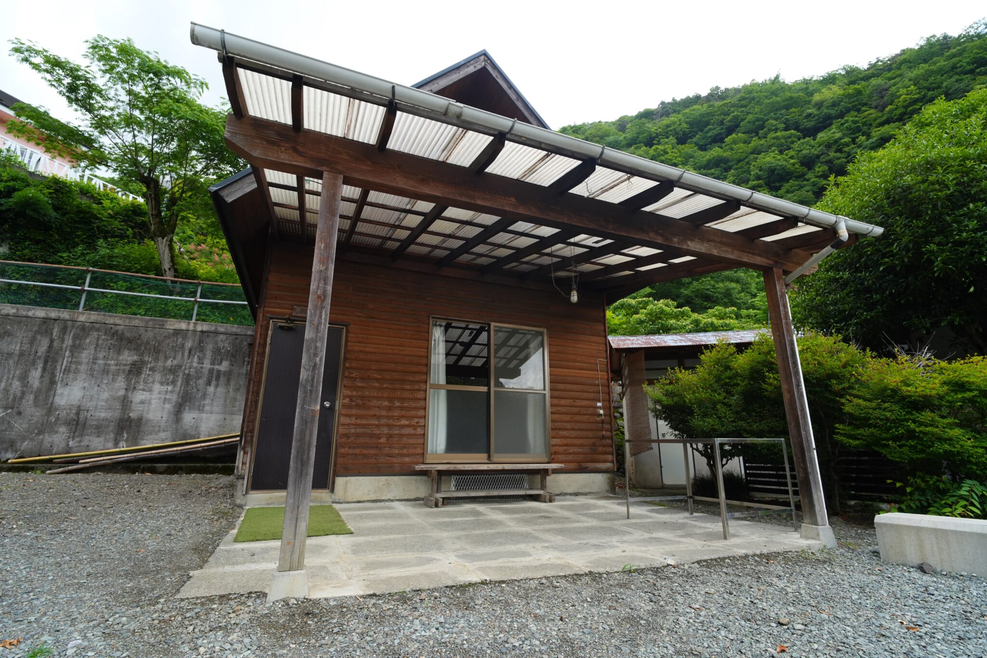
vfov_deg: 73.7
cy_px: 329
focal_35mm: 16
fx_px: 439
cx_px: 494
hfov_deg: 96.7
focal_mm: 16
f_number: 8
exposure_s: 1/160
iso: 400
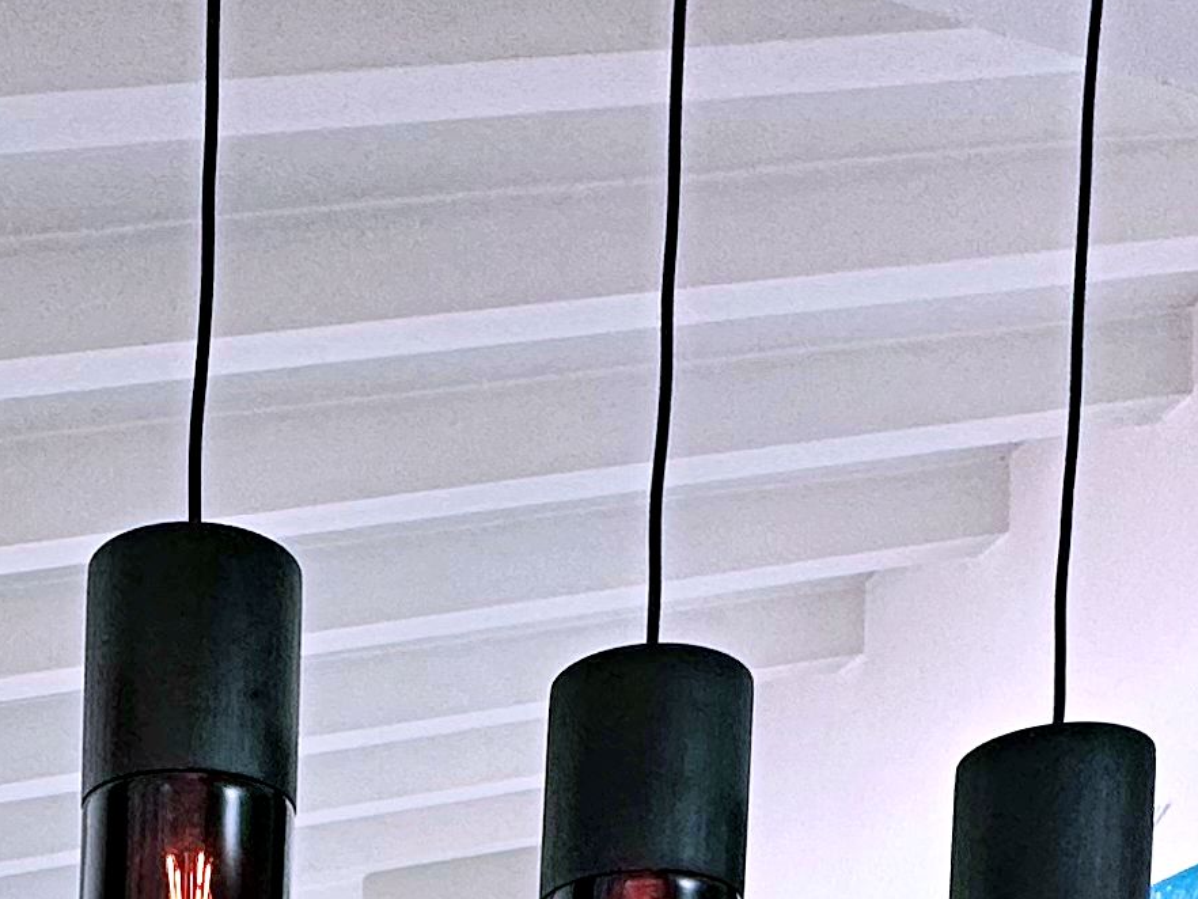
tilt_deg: -3.0
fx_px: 2216
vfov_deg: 17.1
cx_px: 211
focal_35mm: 64
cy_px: 1782
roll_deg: -2.1
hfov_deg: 29.5
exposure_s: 1/100
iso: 64
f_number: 2.2
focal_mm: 2.22
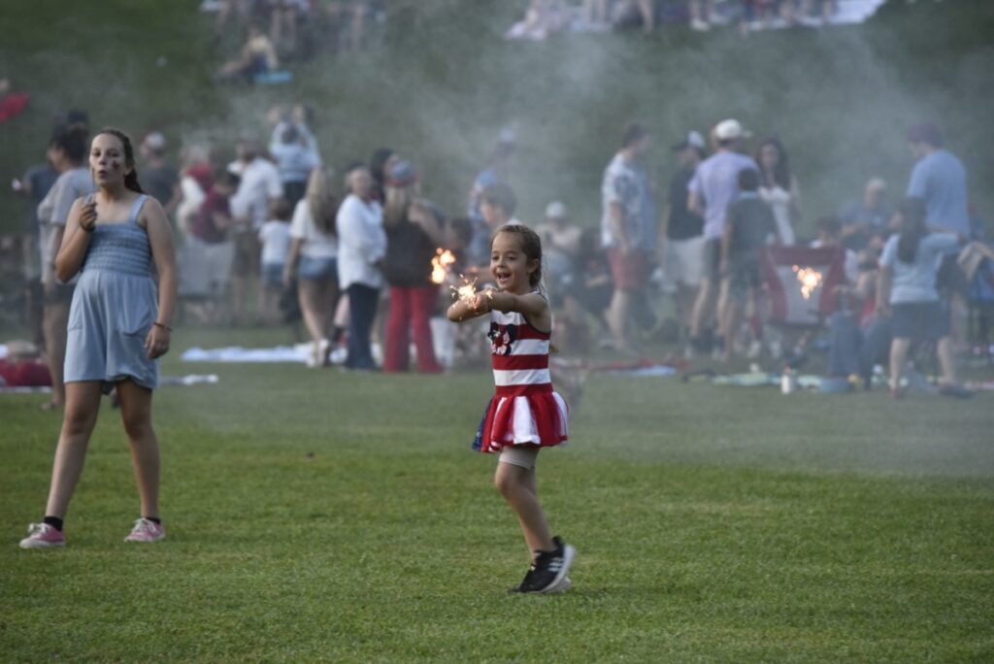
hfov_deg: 10.3
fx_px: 5525
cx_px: 497
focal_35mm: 200
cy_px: 332
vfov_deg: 6.9
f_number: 4.5
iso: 2500
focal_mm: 200
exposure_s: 1/100
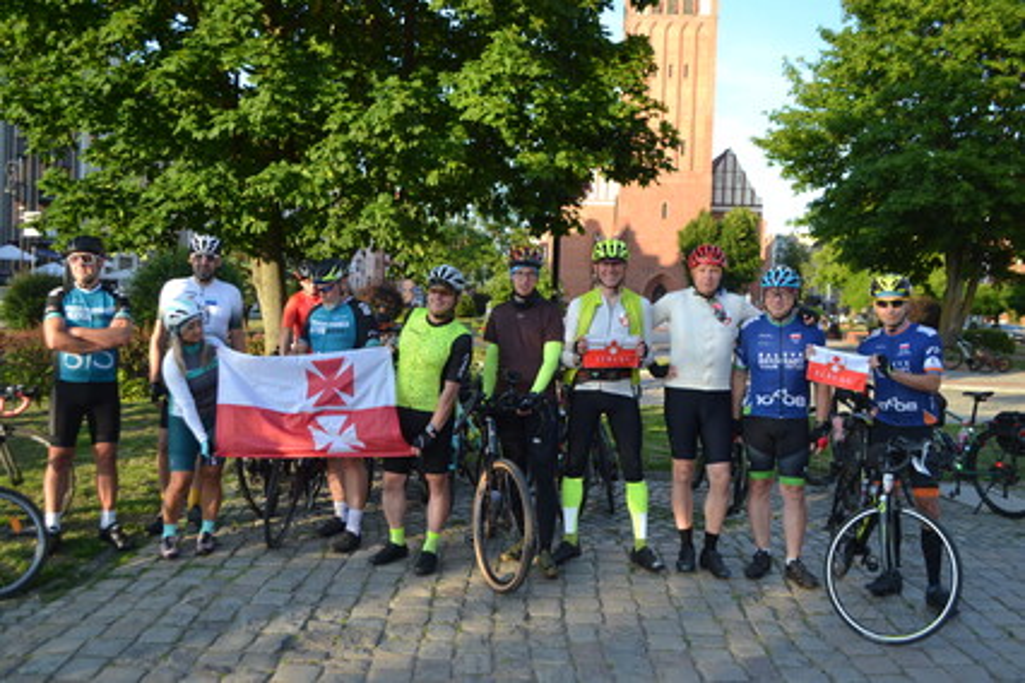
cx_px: 512
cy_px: 342
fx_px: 854
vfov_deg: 43.6
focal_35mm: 30
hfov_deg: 61.9
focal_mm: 20
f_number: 3.8
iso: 400
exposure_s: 1/640
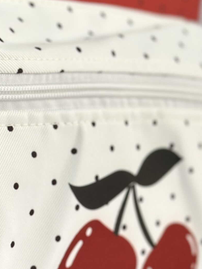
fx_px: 918
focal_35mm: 118
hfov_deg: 12.5
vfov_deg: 16.6
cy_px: 186
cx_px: 47
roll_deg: -1.3
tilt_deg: -4.1
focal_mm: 6.86
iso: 80
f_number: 1.78
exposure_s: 1/177
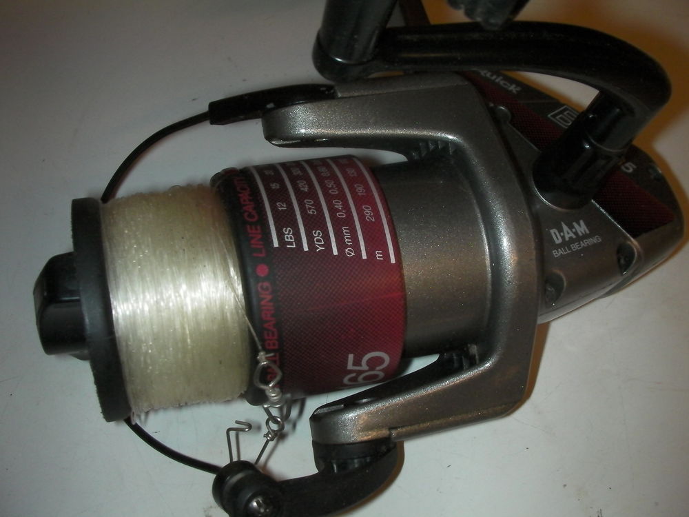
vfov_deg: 37.7
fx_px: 756
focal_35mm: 38
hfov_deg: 49.0
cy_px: 258
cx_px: 344
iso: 200
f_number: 5.6
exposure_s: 1/30
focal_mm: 6.3
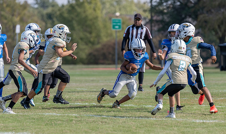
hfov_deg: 6.3
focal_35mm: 337
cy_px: 70
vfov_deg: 3.8
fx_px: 2046
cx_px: 118
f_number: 3.2
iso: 160
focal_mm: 200
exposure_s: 1/1250
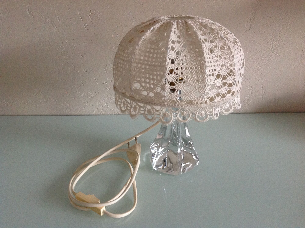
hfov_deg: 52.7
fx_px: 308
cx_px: 152
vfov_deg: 40.6
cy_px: 114
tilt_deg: -26.2
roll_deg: +0.1
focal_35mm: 35
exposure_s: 1/17
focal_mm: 4.28
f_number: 2.4
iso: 250
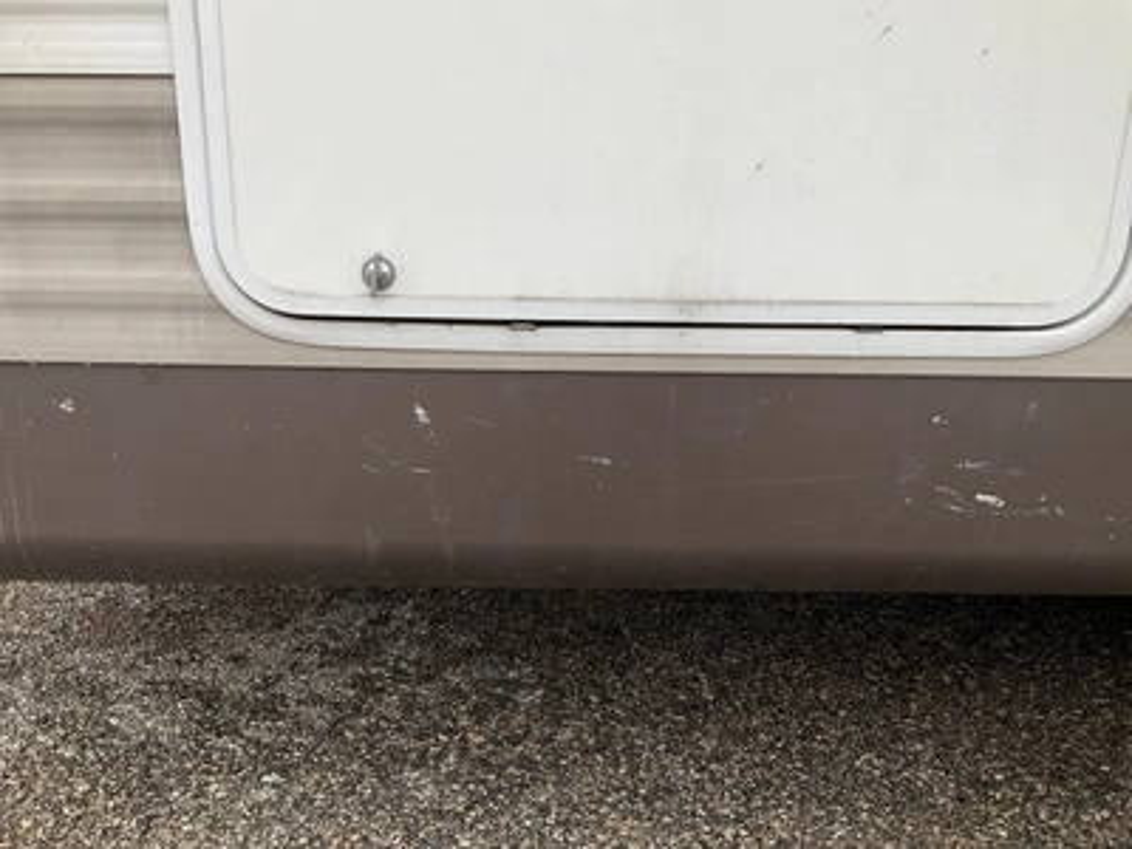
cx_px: 566
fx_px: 948
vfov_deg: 48.2
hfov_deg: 61.7
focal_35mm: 29
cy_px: 424
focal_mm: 3
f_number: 1.8
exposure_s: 1/465
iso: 25
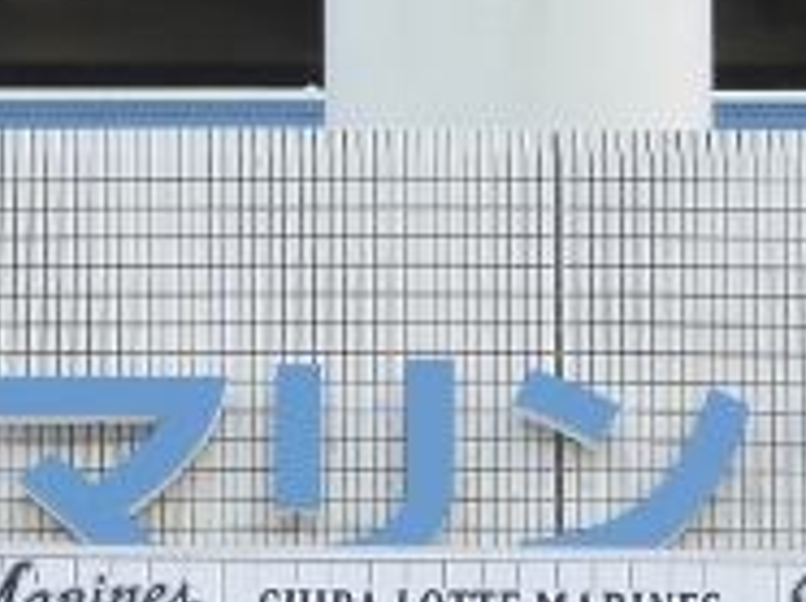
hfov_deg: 12.3
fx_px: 3721
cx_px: 95
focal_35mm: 160
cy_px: 1317
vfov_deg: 8.6
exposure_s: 1/125
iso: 80
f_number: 3.5
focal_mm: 5.2
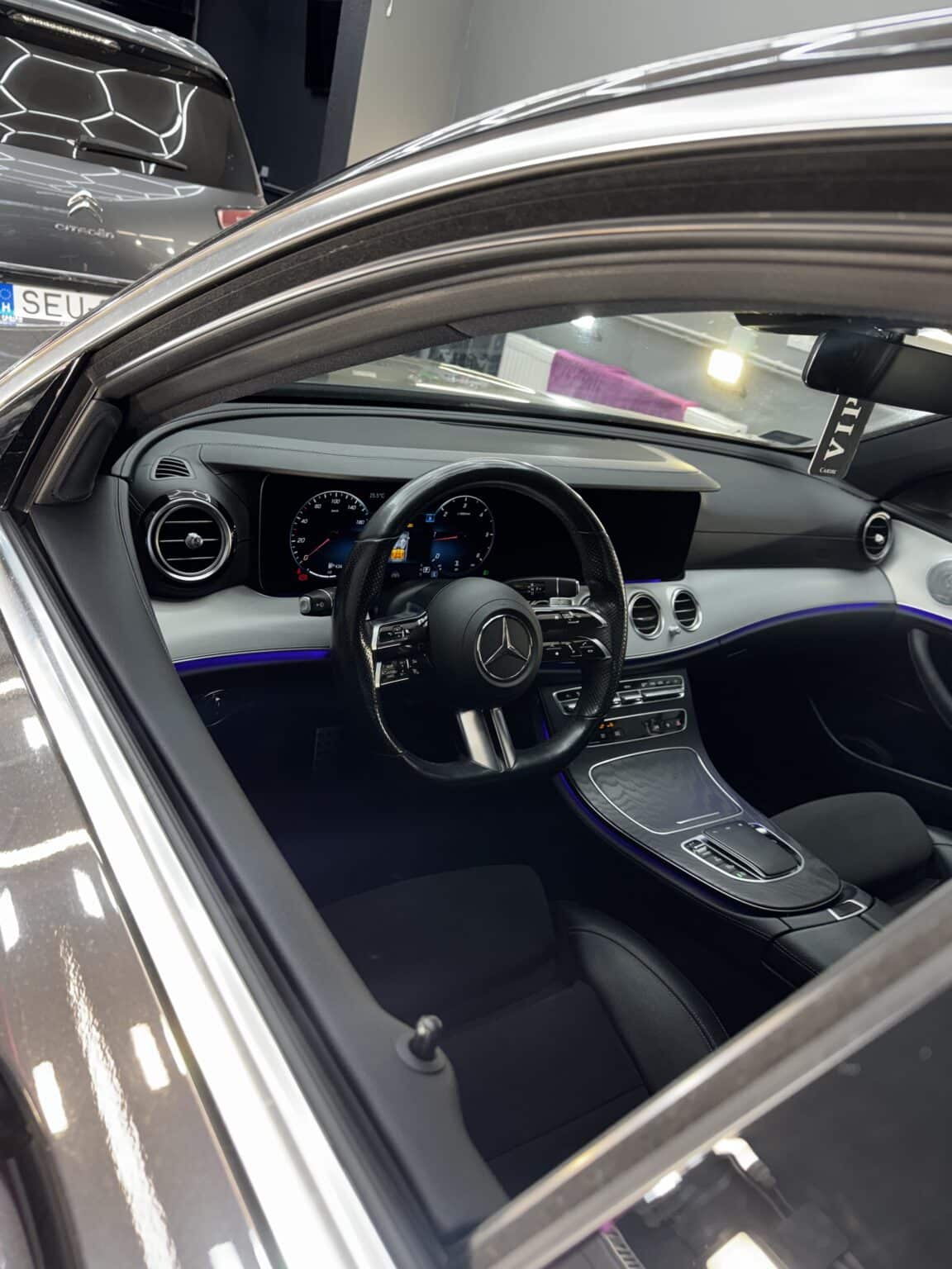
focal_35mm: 24
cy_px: 634
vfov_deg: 71.6
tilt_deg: -25.4
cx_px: 476
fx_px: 880
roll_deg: -13.2
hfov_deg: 56.8
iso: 125
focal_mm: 6.76
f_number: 1.78
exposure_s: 1/100
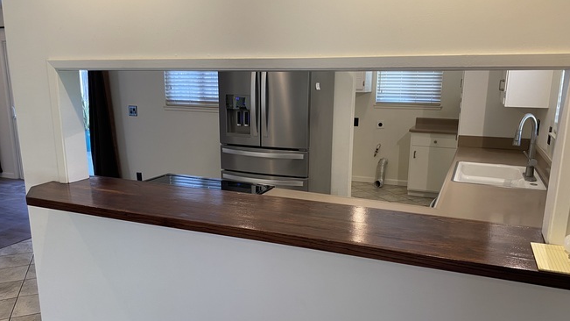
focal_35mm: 29
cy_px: 176
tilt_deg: -13.2
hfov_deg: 66.1
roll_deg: -1.0
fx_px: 438
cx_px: 291
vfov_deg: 40.1
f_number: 1.8
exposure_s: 1/60
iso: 100
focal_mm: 4.25
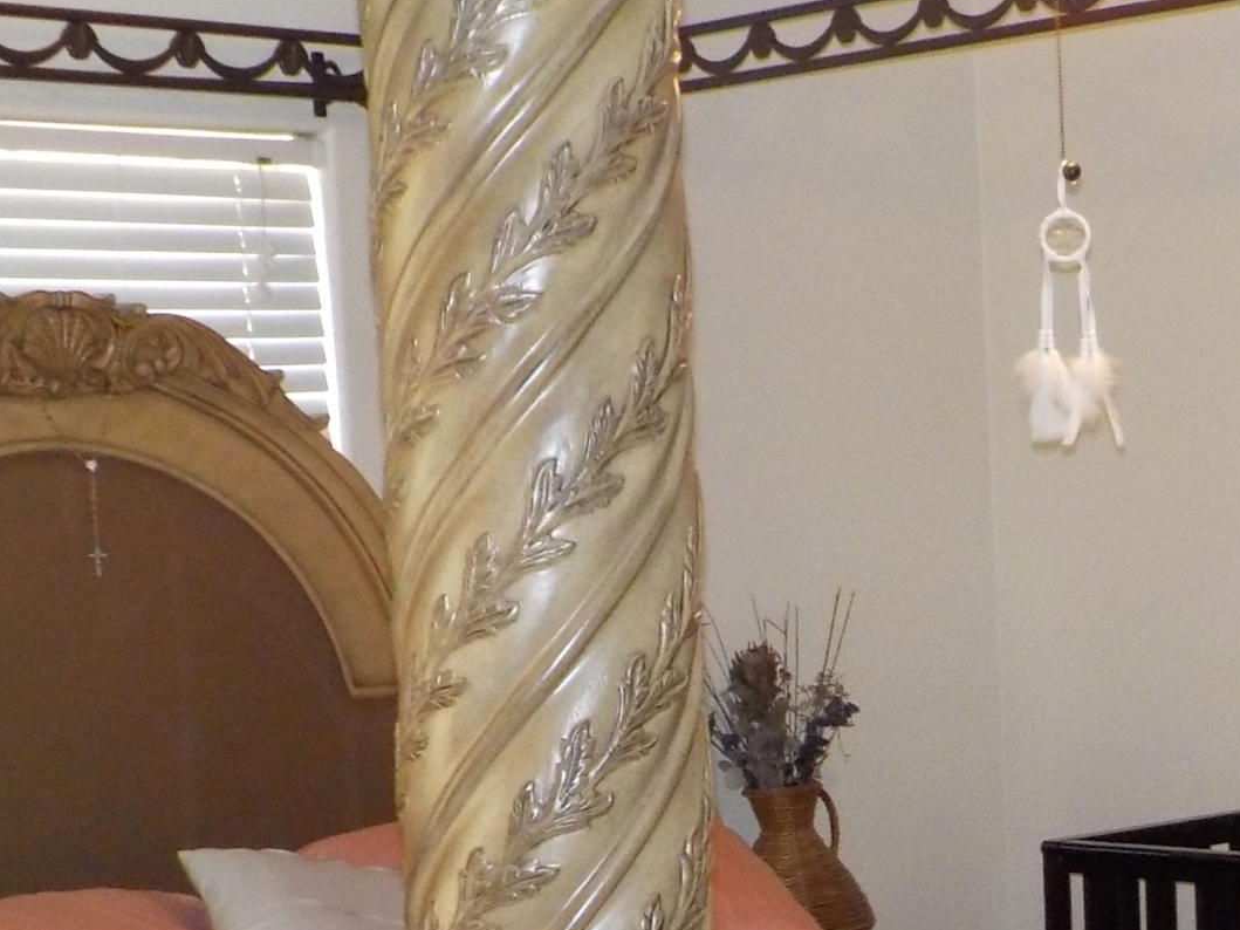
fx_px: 3044
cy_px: 747
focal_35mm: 85
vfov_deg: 17.2
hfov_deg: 22.8
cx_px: 950
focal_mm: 4.1
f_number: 3.3
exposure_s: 1/30
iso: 360
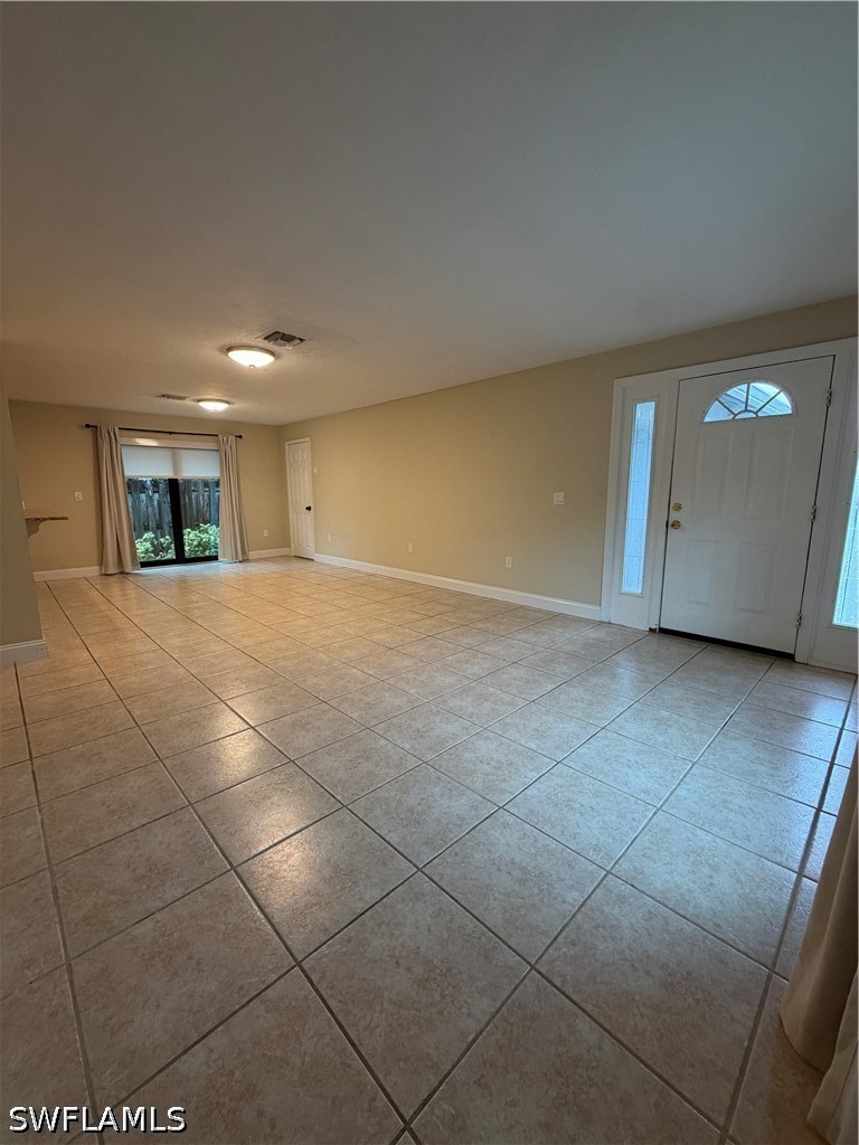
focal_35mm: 14
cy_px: 572
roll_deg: +0.3
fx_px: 463
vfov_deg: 102.1
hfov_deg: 85.7
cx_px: 430
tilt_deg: -9.8
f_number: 2.2
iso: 160
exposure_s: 1/60
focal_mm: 2.22
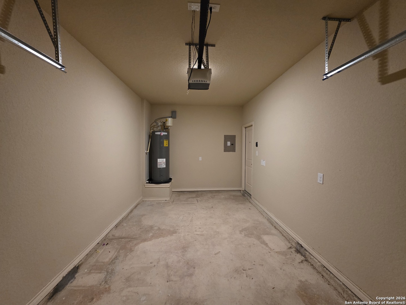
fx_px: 152
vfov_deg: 89.9
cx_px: 203
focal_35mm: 13
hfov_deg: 106.2
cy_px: 152
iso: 800
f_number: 1.9
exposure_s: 1/60
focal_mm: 2.2
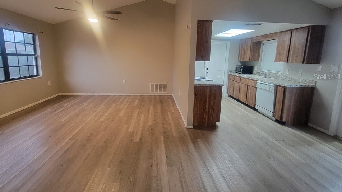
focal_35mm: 15
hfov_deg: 103.0
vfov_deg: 69.7
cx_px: 167
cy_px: 76
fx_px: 136
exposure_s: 1/30
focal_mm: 2.2
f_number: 2.2
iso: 500
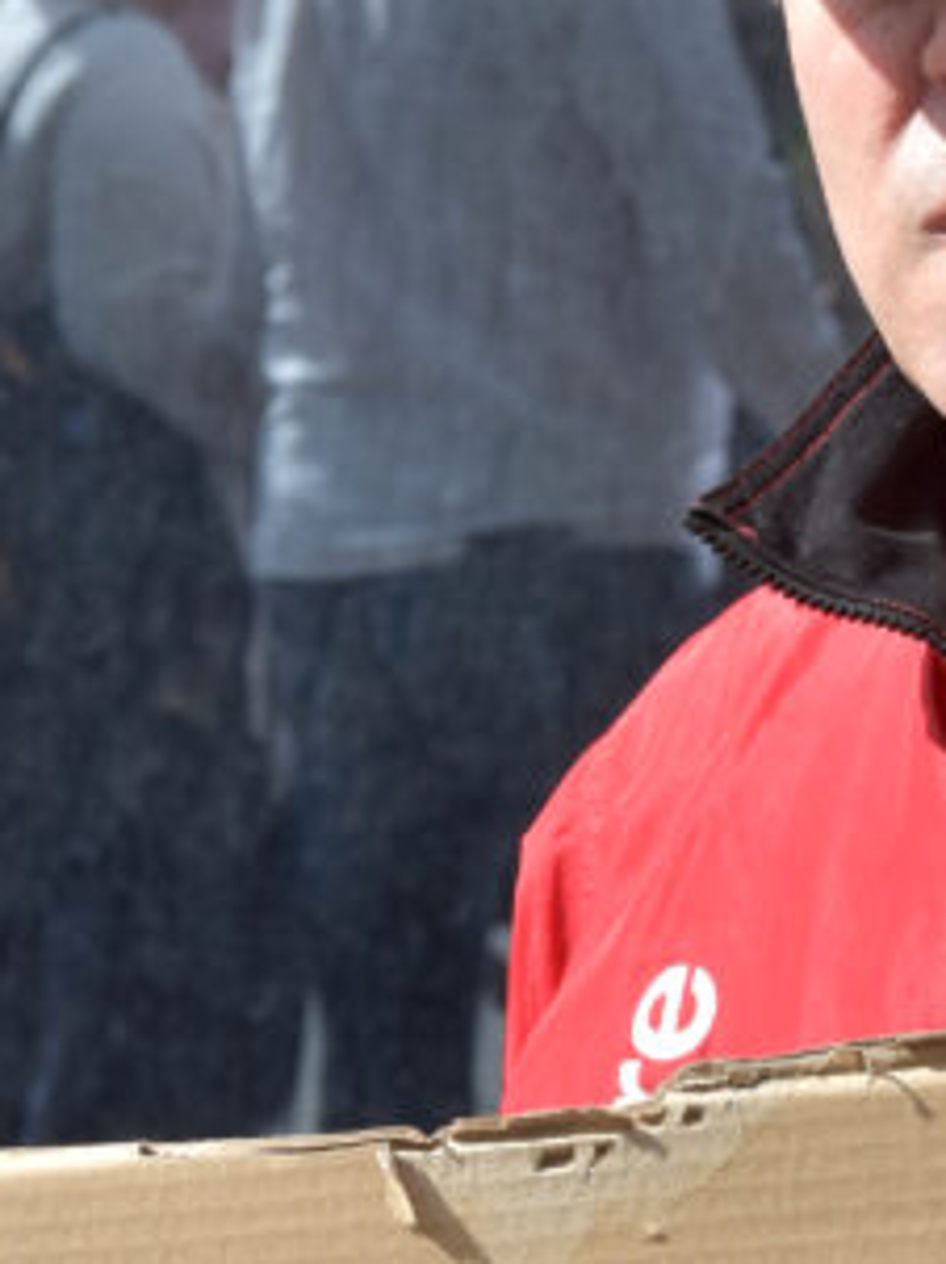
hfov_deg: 5.2
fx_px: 10363
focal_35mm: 284
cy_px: 1034
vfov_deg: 7.0
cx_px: 1019
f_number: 8
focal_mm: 58
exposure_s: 1/500
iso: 180
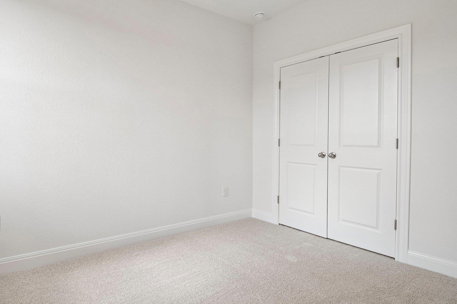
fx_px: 254
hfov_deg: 82.7
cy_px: 133
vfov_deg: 61.7
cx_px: 176
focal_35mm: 20
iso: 400
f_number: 8
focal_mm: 10
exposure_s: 1/60
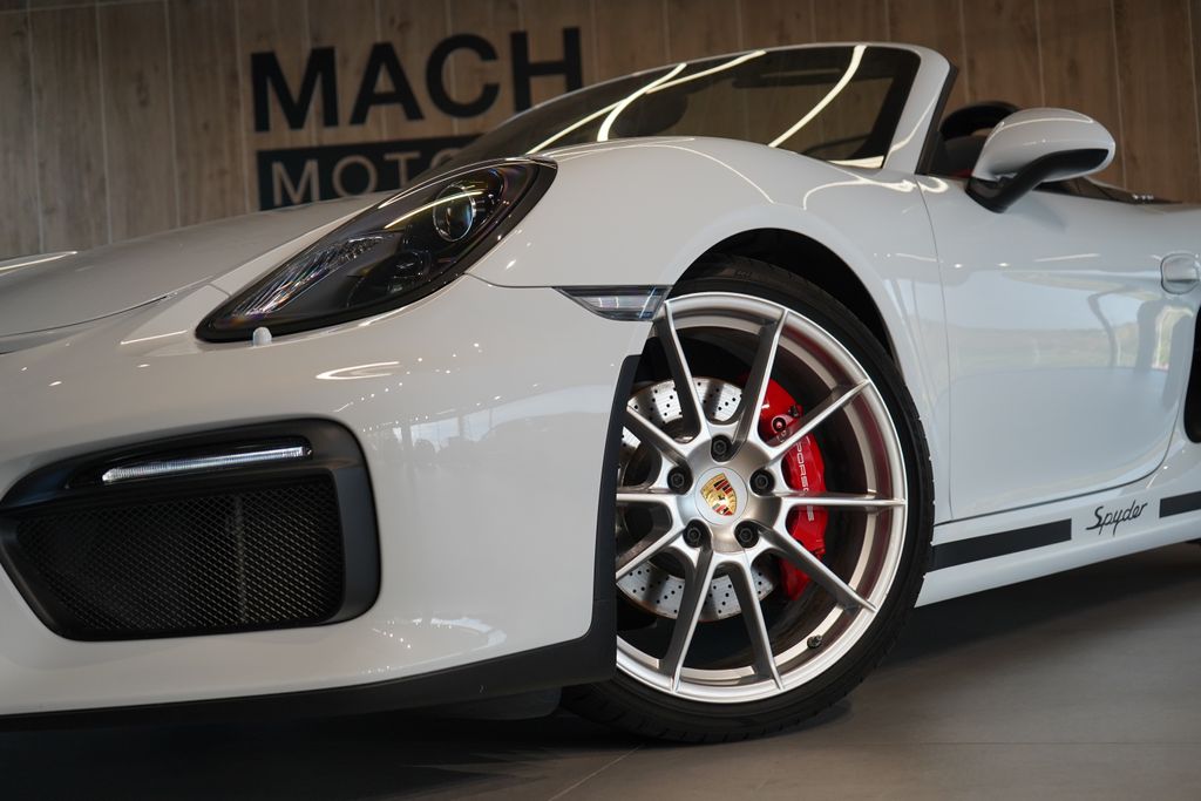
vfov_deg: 28.1
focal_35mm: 48
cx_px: 600
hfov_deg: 41.1
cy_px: 400
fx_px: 1601
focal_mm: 48
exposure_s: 1/160
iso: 800
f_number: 4.5
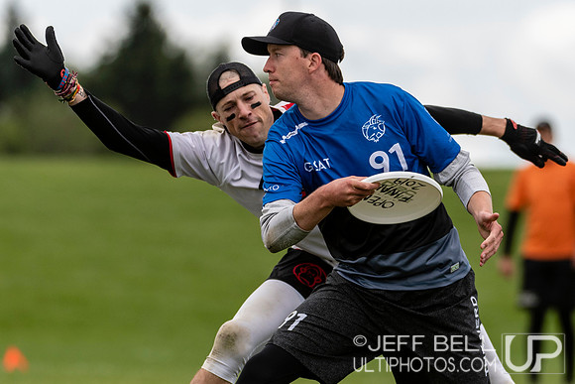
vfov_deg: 2.0
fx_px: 10796
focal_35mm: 676
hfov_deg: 3.1
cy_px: 193
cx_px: 333
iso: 200
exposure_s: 1/1250
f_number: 4
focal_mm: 290
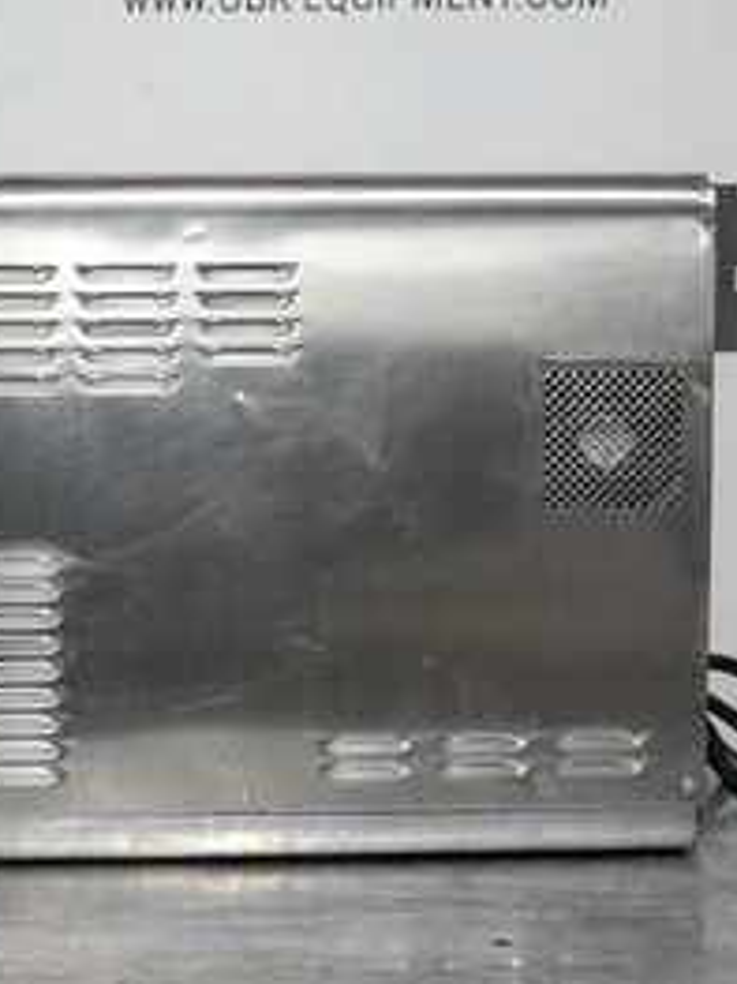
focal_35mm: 60
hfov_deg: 24.3
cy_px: 490
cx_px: 273
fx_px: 1705
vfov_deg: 32.2
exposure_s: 1/50
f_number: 4
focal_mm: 15.28
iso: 800
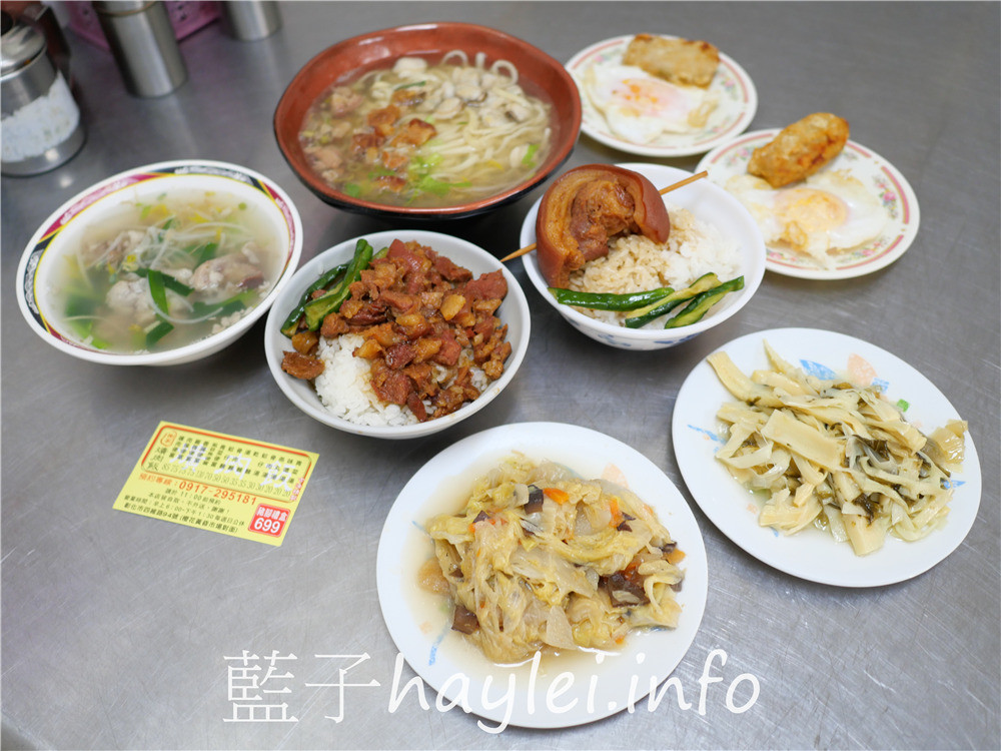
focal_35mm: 30
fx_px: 868
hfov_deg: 60.0
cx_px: 500
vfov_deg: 46.8
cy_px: 376
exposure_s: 1/60
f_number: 1.7
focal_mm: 15
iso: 400
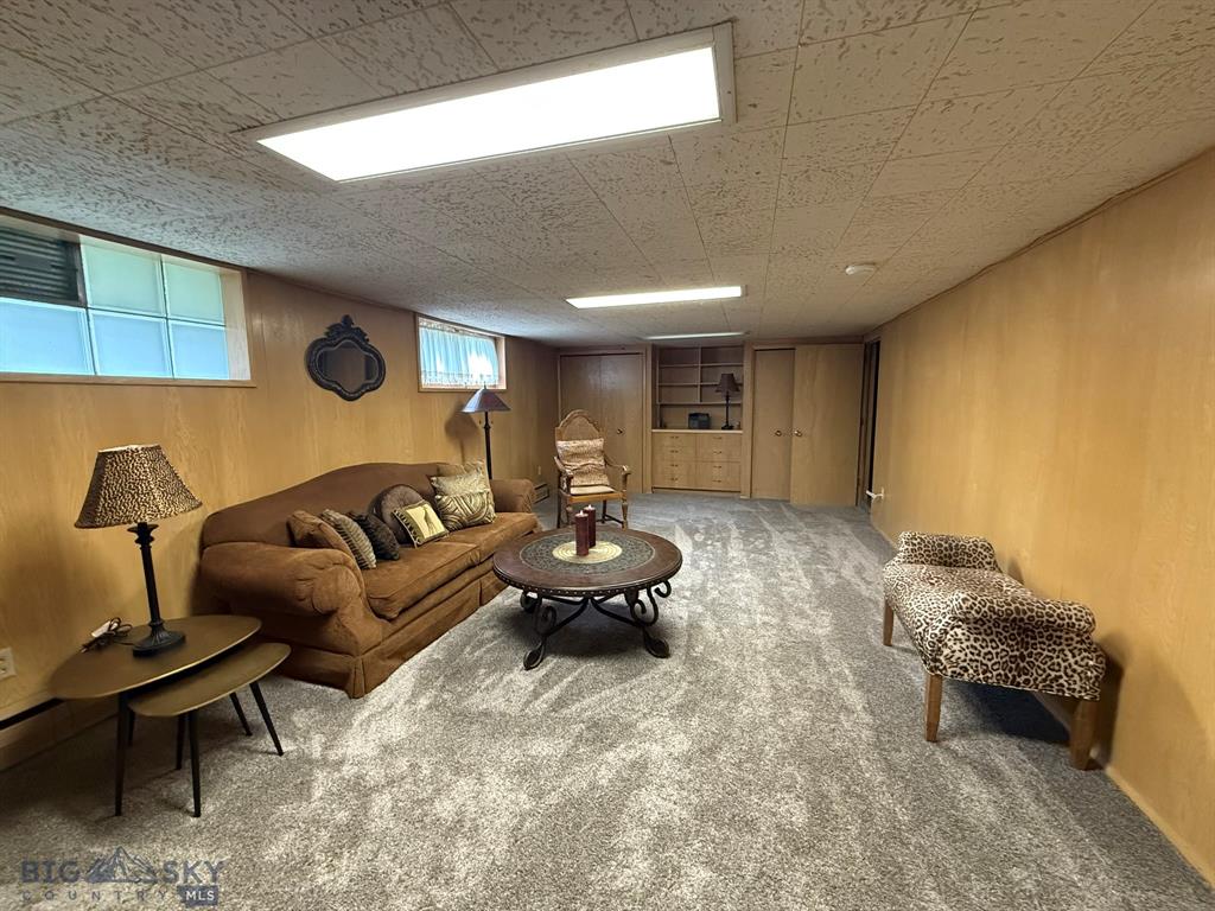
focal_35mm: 14
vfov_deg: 85.7
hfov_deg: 102.1
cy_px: 456
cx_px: 608
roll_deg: +1.0
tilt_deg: -6.2
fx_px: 491
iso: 640
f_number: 2.2
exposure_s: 1/60
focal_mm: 2.22
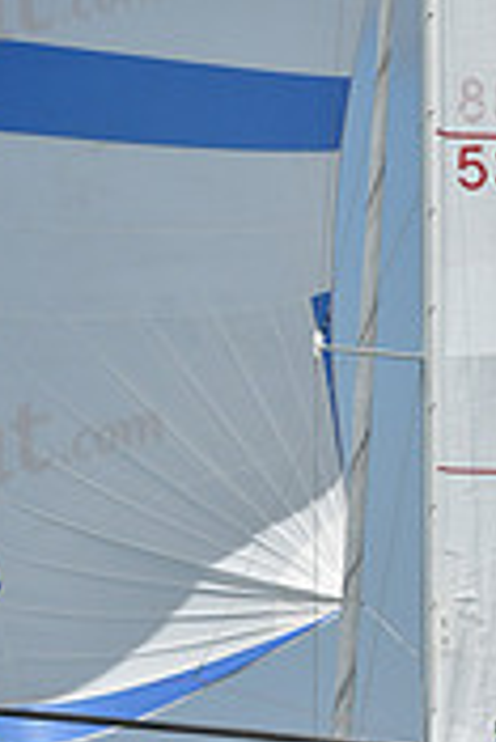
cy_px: 208
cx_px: 384
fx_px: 4785
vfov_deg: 8.9
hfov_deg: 5.9
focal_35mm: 232
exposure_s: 1/1000
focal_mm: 70
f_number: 11
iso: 320
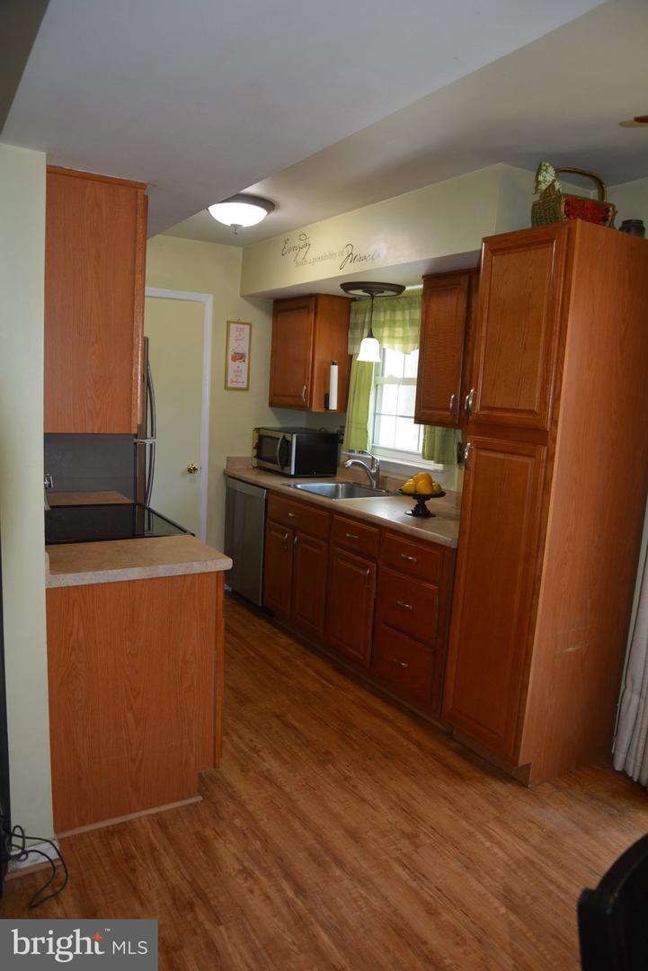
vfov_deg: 73.7
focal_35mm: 24
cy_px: 486
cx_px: 324
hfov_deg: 53.2
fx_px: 647
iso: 500
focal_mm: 16
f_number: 3.5
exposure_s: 1/60
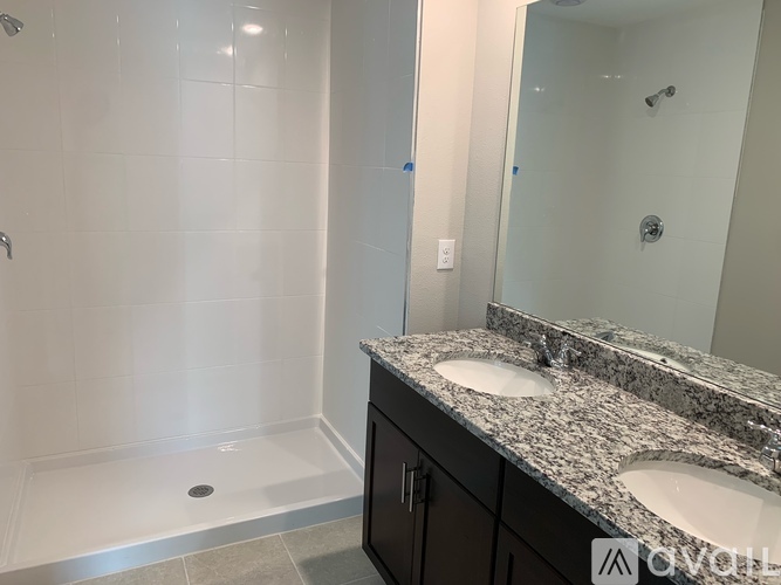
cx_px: 390
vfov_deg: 53.0
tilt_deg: -10.9
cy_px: 292
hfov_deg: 67.3
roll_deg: -2.2
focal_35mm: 26
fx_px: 587
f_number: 1.8
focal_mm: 4.25
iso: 64
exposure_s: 1/60
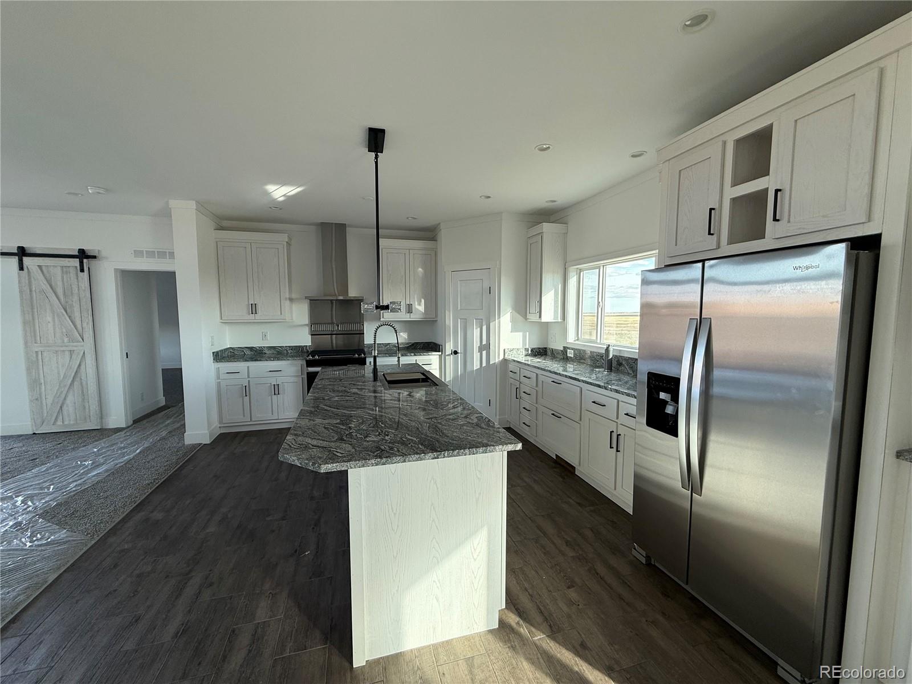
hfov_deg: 102.1
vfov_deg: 85.7
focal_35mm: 14
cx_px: 456
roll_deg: +0.2
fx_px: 369
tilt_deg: -4.5
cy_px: 342
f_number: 2.2
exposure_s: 1/99
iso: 80
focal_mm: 2.22
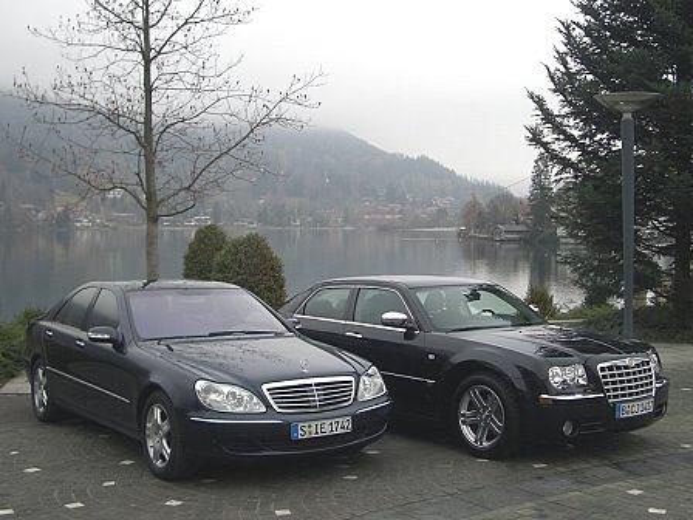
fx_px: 821
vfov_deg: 35.1
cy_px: 260
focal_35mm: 41
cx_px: 346
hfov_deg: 45.8
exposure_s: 1/400
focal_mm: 6.8
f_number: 2.8
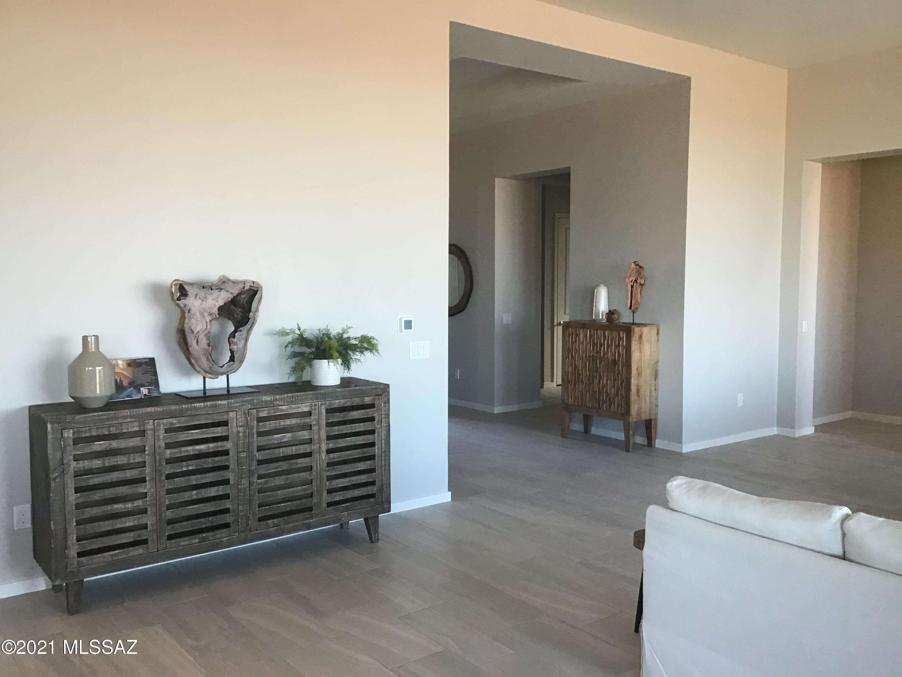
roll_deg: -0.3
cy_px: 338
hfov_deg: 58.4
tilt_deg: -5.1
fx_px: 808
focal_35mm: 31
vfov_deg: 45.4
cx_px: 451
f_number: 2.4
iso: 40
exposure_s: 1/30
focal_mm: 3.3
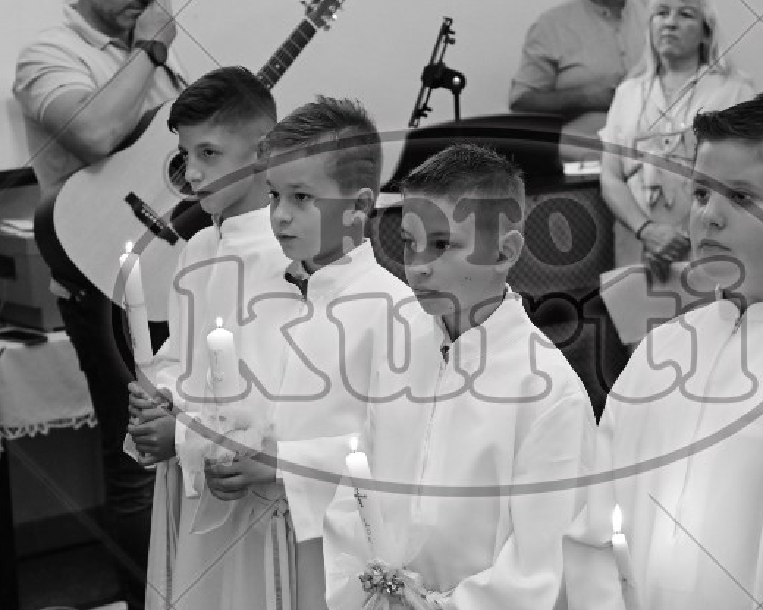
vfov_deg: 17.5
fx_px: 1987
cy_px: 313
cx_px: 467
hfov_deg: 21.7
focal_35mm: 88
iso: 5000
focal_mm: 50
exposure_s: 1/125
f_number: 4
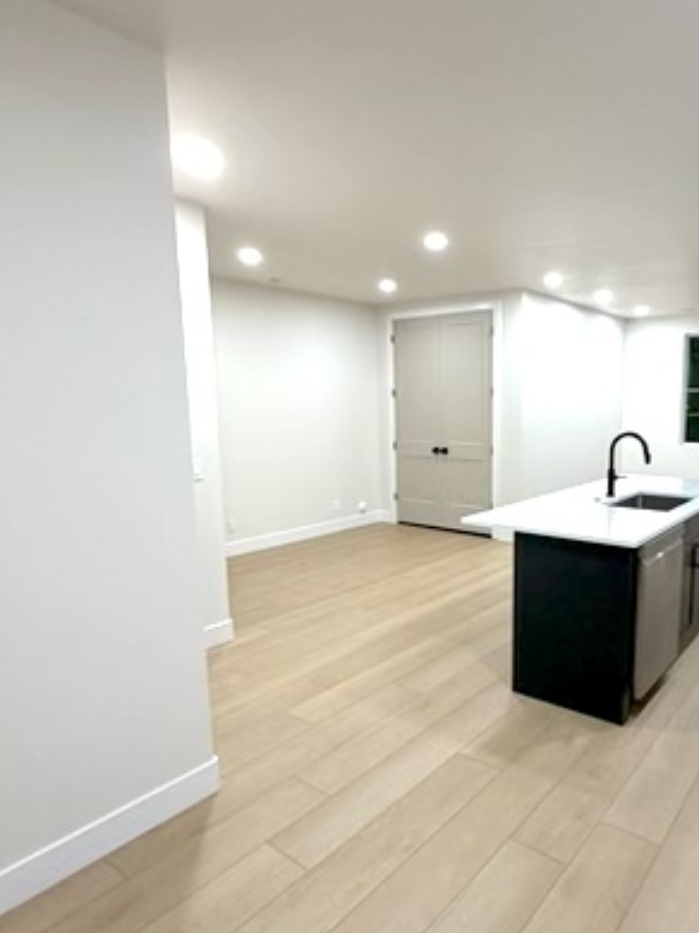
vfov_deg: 73.9
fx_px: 620
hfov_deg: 57.5
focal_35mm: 23
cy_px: 498
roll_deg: +0.4
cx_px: 467
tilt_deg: -8.3
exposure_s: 1/60
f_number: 2.2
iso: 160
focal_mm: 2.22
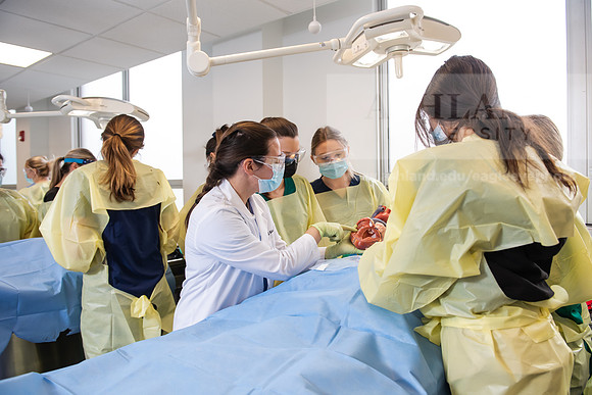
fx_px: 428
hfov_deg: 69.4
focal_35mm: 26
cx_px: 296
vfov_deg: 49.6
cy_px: 198
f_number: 4
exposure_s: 1/200
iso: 500
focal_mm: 26
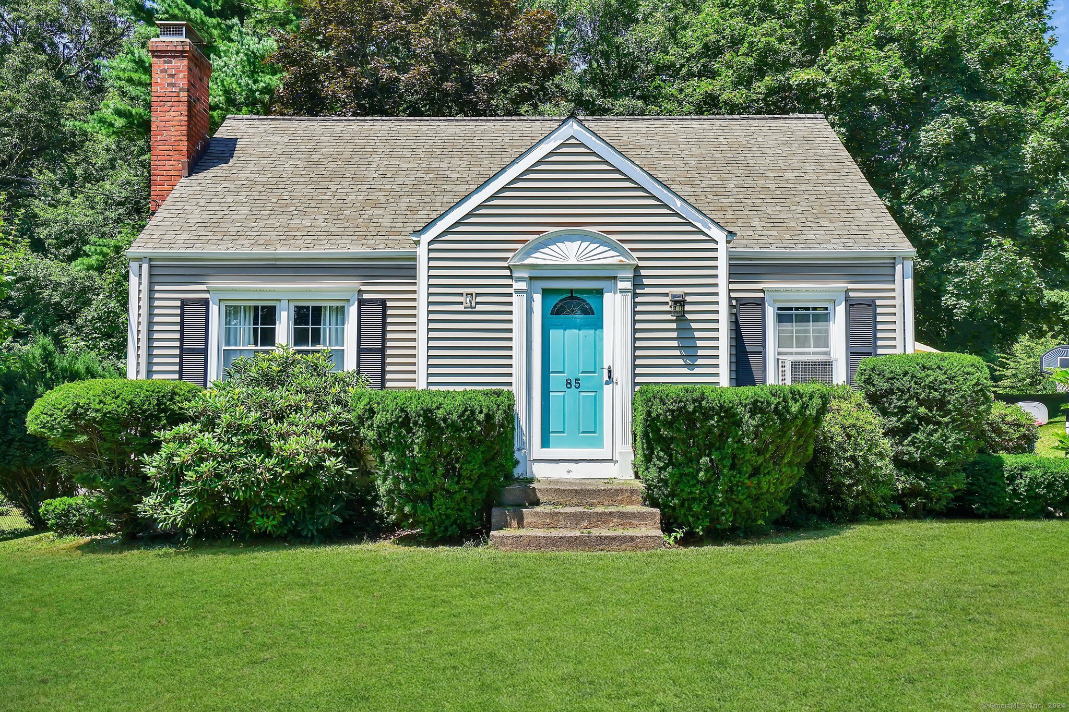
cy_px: 356
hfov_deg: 54.4
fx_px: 1039
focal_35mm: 35
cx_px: 534
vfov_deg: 37.8
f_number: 11
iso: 100
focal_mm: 35
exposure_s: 1/125
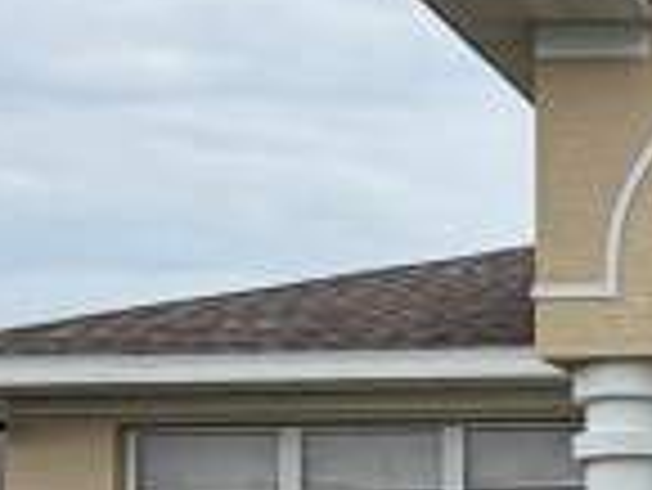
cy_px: 598
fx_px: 1452
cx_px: 1129
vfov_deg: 18.1
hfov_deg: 19.7
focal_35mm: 77
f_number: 2.2
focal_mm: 2.22
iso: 20
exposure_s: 1/888
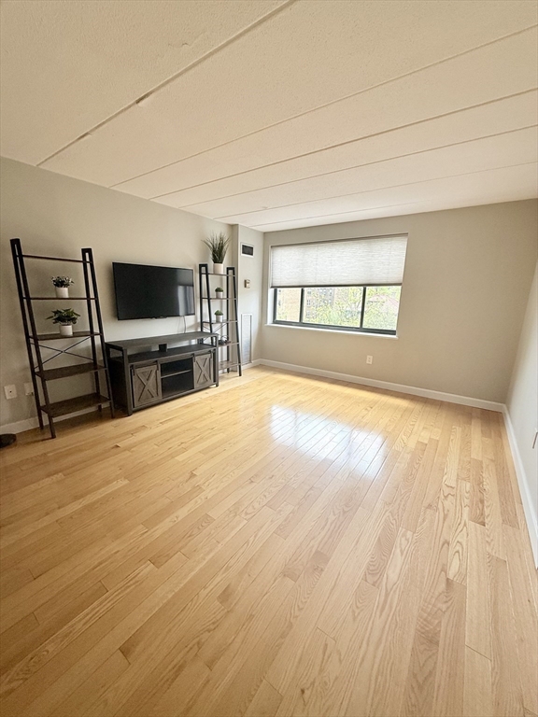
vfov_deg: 102.1
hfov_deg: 85.7
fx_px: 290
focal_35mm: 14
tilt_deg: -11.2
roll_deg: -1.0
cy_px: 358
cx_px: 269
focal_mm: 2.22
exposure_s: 1/137
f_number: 2.2
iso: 50
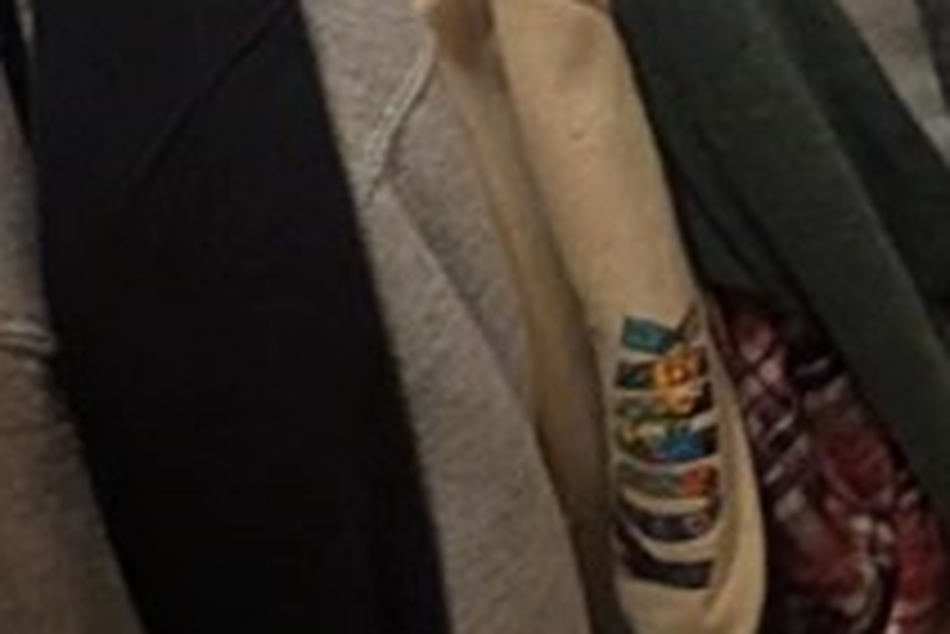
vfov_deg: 12.0
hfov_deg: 14.5
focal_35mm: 91
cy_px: -908
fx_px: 2403
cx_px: 2294
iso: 363
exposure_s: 1/60
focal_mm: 2.02
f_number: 1.7
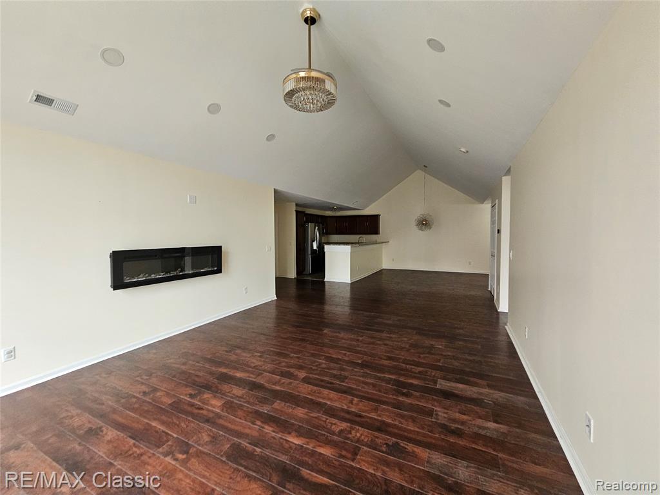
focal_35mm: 13
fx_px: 248
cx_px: 330
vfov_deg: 89.9
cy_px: 248
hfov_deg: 106.2
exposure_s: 1/77.4
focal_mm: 2.2
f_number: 2.2
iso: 320
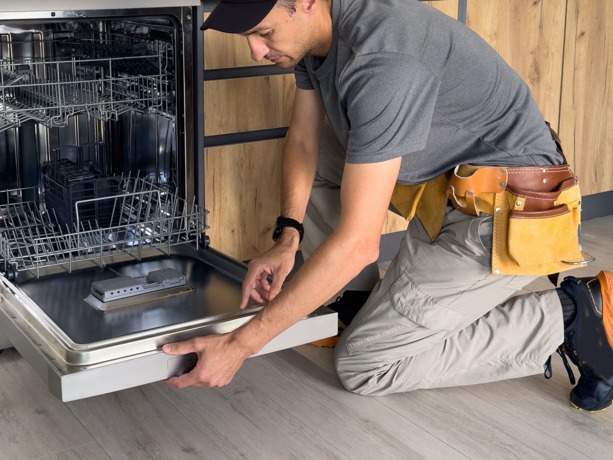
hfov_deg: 36.5
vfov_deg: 27.8
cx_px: 215
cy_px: 141
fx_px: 921
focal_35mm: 52
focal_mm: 6.76
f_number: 1.8
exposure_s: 1/100
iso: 125
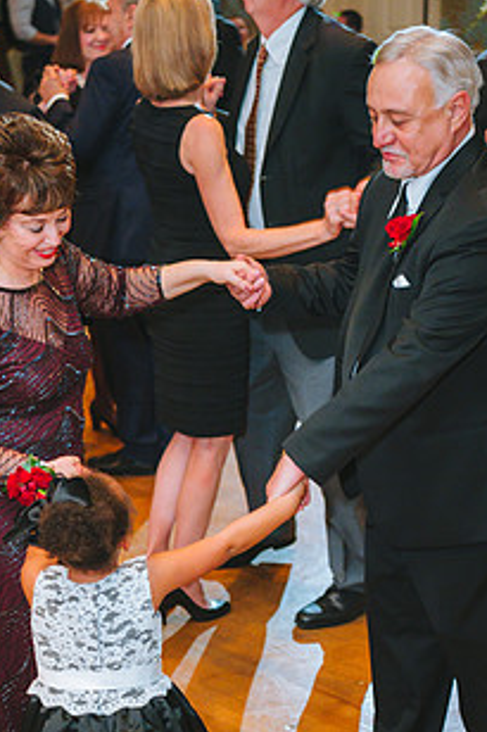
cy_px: 471
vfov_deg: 27.6
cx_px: 205
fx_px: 1483
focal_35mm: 73
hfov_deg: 18.6
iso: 1250
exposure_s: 1/100
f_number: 2.8
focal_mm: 50
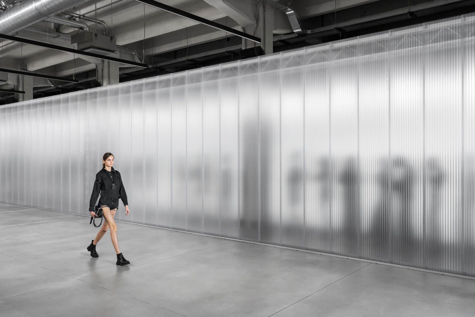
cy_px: 158
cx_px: 238
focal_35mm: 30
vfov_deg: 43.6
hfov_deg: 61.9
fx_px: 396
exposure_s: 1/500
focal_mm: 30
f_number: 9
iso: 2500
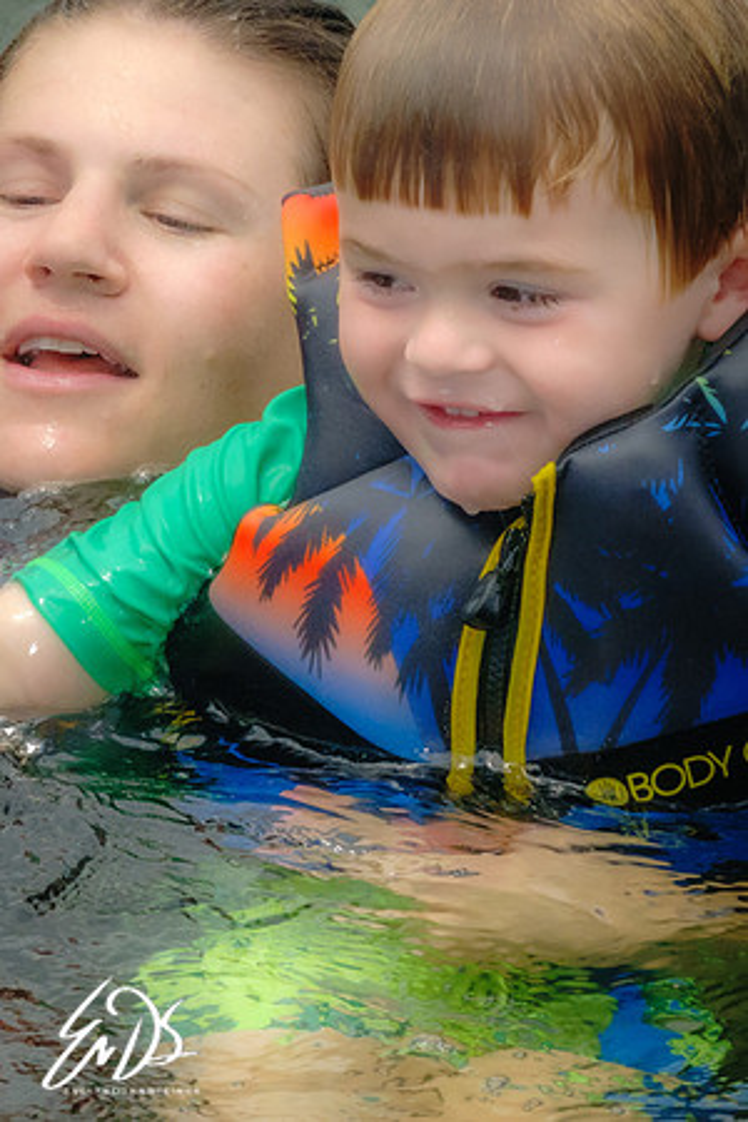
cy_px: 448
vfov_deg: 4.3
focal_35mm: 479
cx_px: 328
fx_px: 14934
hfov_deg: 2.9
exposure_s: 1/1000
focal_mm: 97.49
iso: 1250
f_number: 8
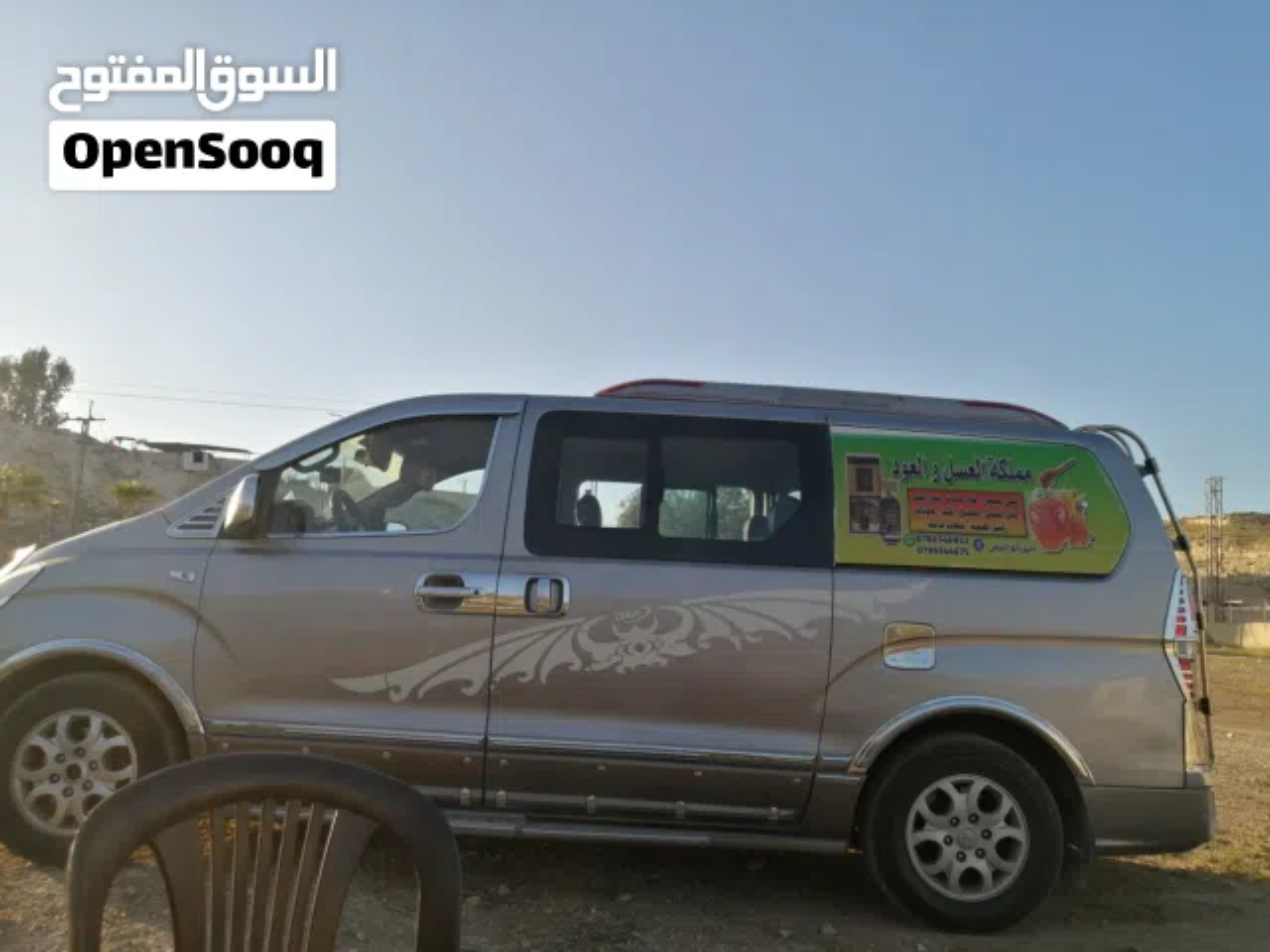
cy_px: 476
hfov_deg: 65.3
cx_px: 635
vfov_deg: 51.4
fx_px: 991
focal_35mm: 27
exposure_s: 1/789
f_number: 1.8
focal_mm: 3.62
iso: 50
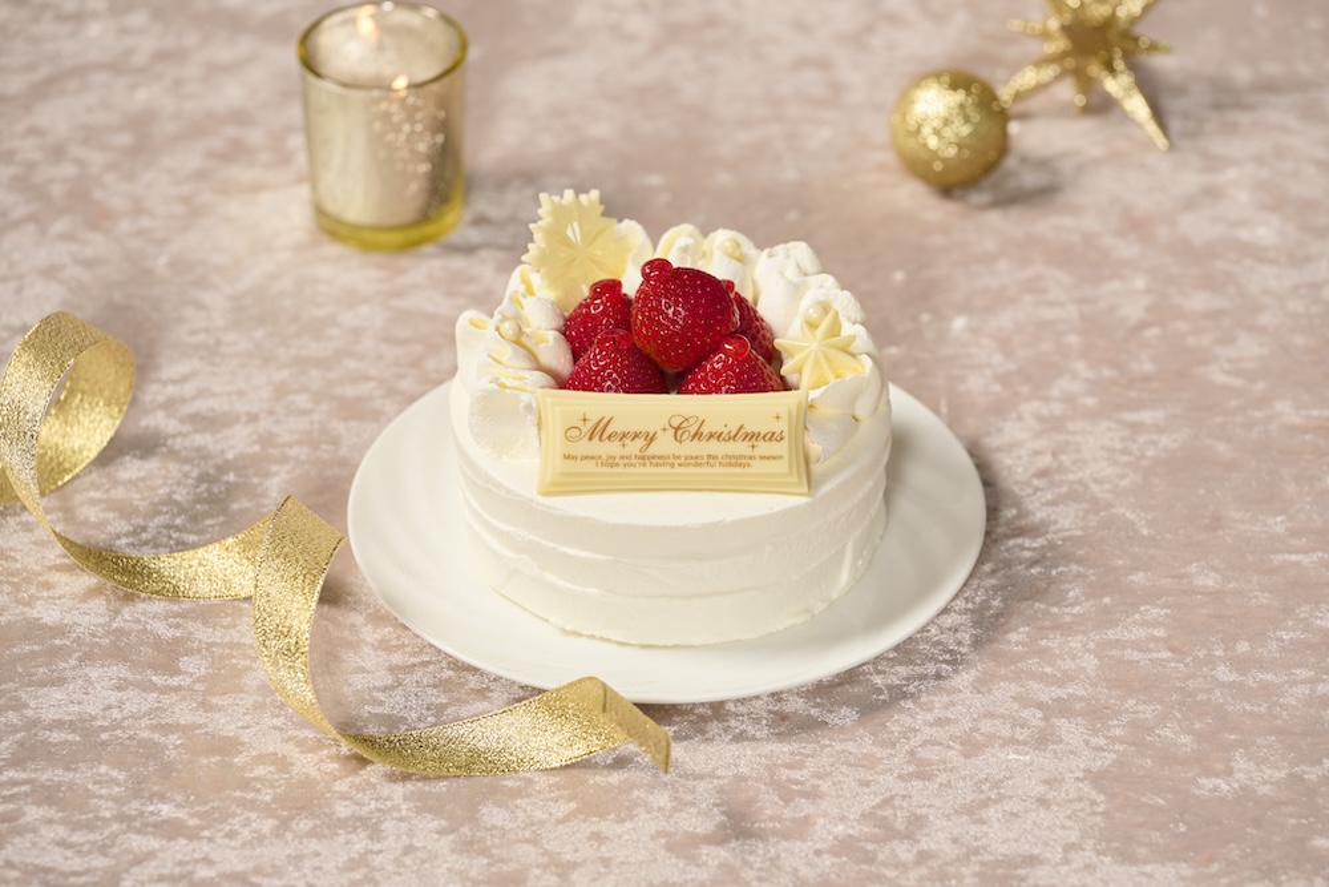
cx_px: 664
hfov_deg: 10.3
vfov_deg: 6.9
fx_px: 7384
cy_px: 444
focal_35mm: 200
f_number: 5.6
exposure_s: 1/100
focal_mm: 200
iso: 64
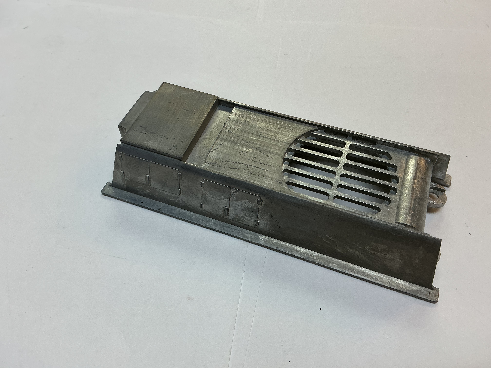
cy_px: 184
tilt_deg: -54.5
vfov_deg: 48.2
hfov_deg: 61.7
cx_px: 246
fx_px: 411
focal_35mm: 29
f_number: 1.8
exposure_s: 1/120
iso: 32
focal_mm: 3
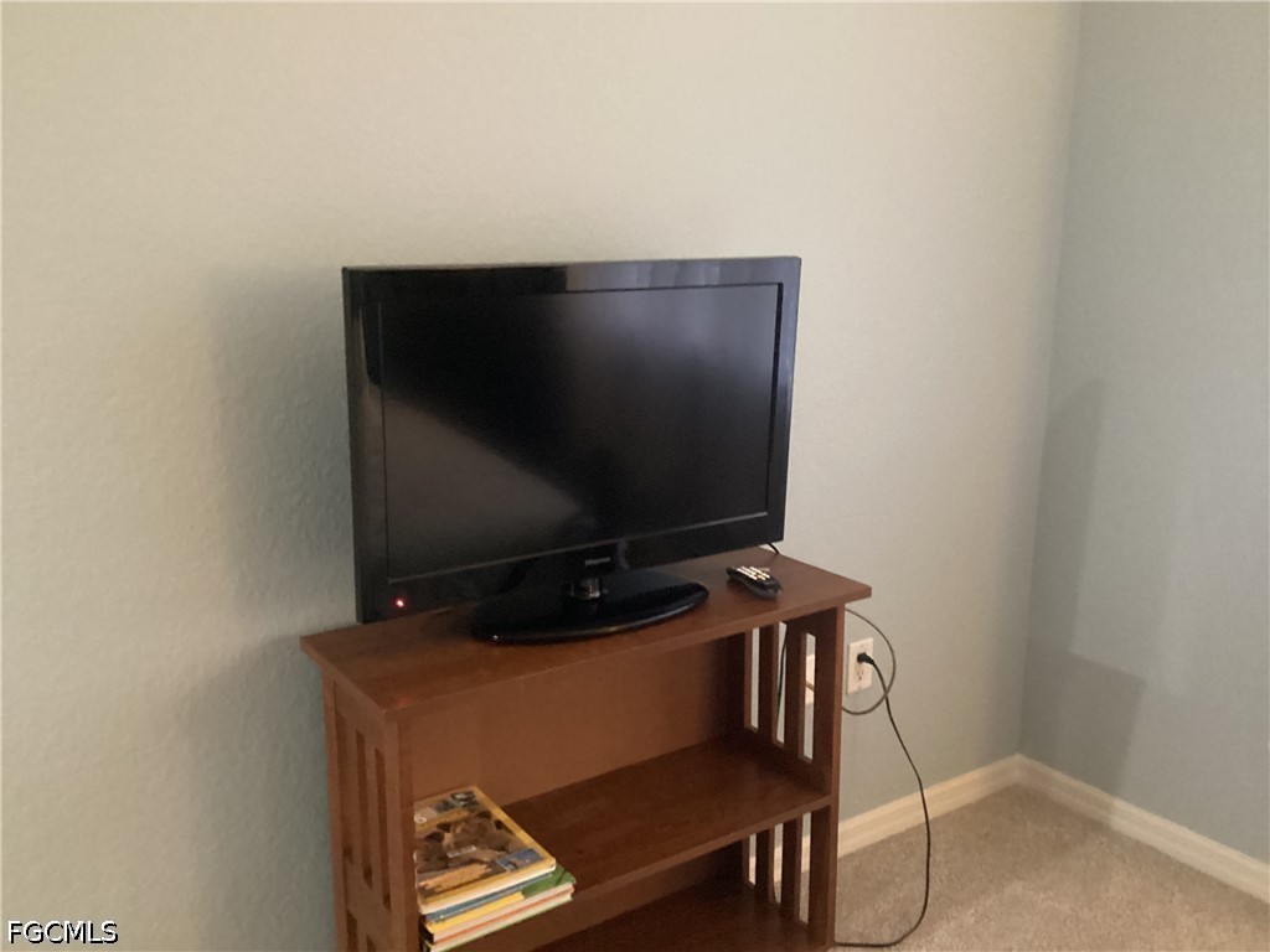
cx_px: 635
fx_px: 1137
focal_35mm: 31
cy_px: 476
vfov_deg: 45.4
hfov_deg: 58.4
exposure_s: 1/20
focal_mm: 3.3
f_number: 2.4
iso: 640
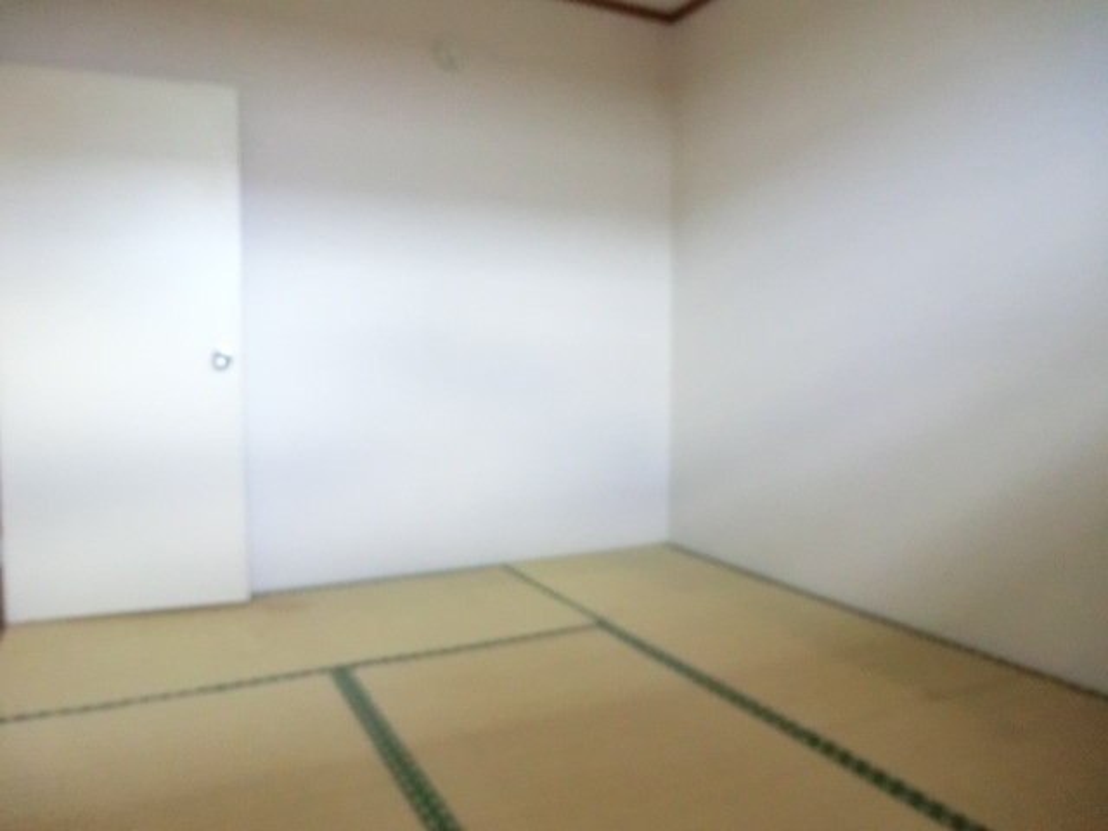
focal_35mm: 24
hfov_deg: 71.6
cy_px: 416
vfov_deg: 56.8
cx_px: 554
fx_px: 768
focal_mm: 4.3
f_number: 3.2
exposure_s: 1/60
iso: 640
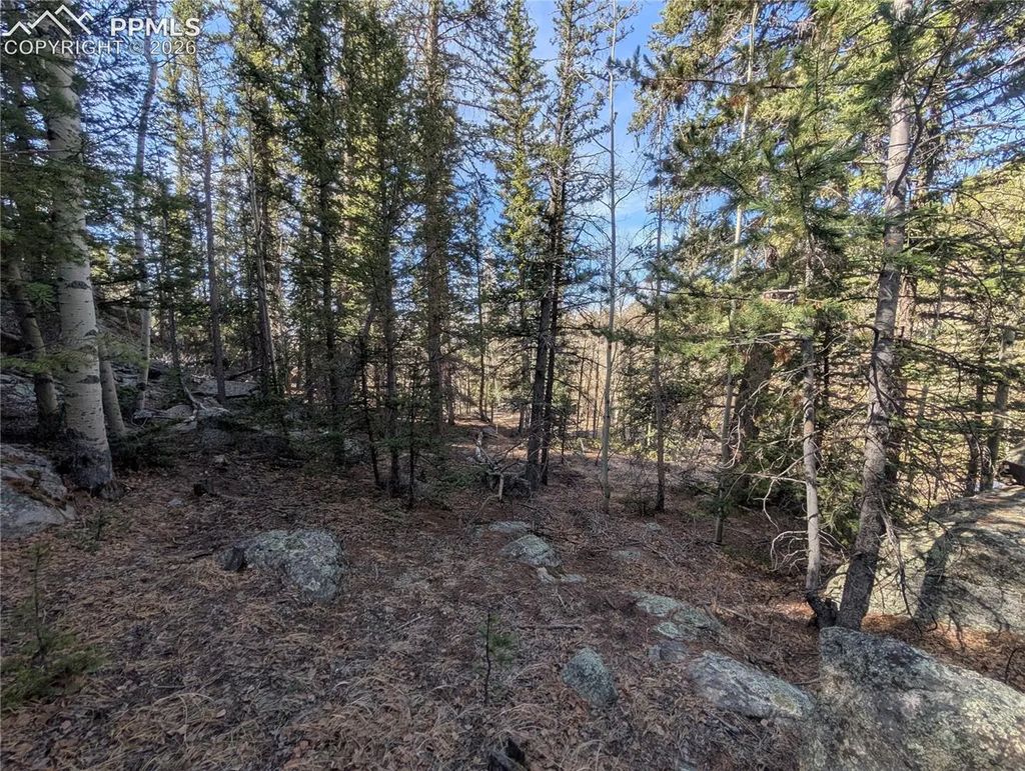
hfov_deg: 110.5
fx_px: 356
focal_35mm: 12
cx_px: 512
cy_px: 386
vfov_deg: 94.6
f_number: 1.7
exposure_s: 1/1126
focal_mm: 2.02
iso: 48
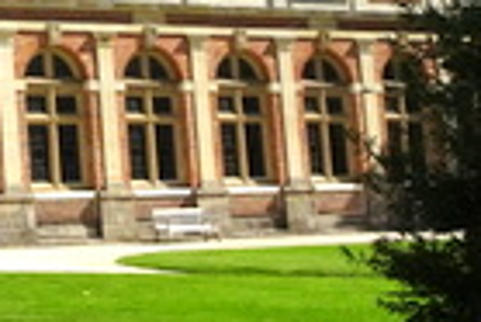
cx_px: -284
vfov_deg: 11.6
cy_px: -100
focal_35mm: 115
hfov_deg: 16.0
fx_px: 1538
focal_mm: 4.1
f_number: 3.5
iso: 80
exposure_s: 1/1000
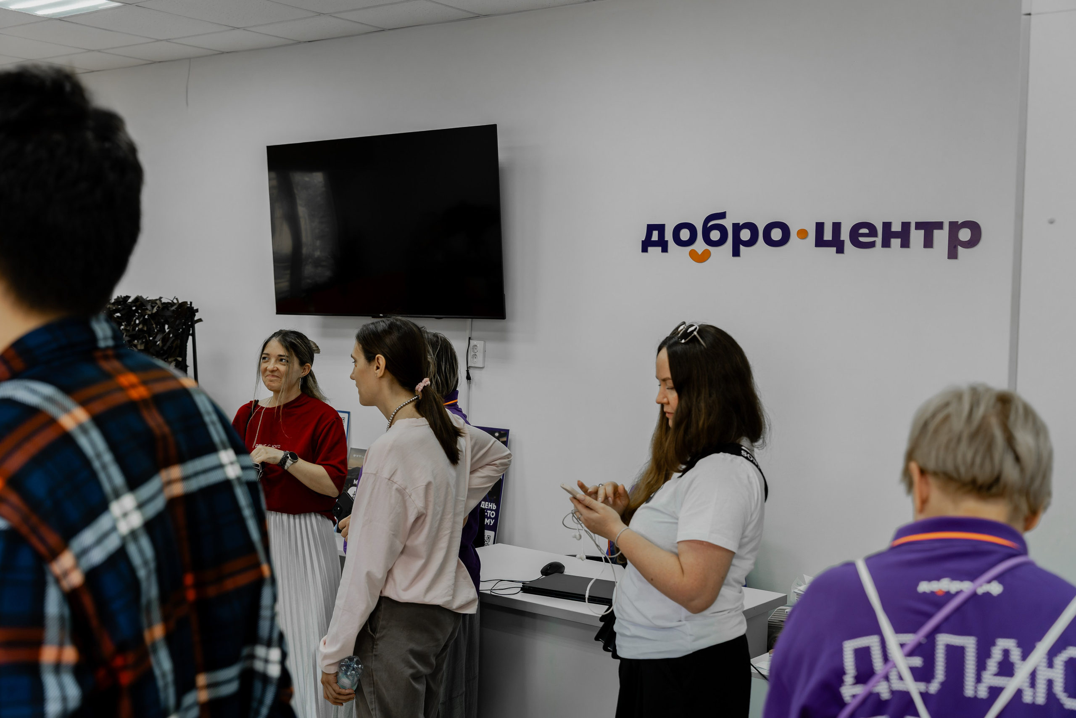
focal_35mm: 41
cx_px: 538
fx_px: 1225
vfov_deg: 32.6
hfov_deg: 47.4
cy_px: 359
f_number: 4
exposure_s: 1/200
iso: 500
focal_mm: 41
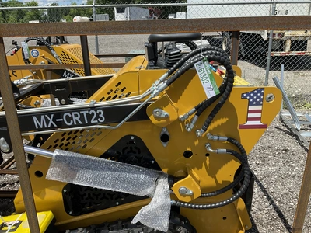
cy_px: 116
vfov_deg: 48.2
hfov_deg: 61.7
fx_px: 261
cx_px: 156
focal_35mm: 29
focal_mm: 3
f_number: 1.8
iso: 25
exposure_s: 1/1221
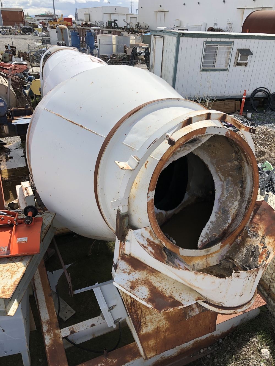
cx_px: 138
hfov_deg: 49.8
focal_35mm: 28
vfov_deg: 63.4
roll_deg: -1.6
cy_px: 183
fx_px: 297
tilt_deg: -27.6
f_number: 1.8
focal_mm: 3.99
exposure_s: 1/1845
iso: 20
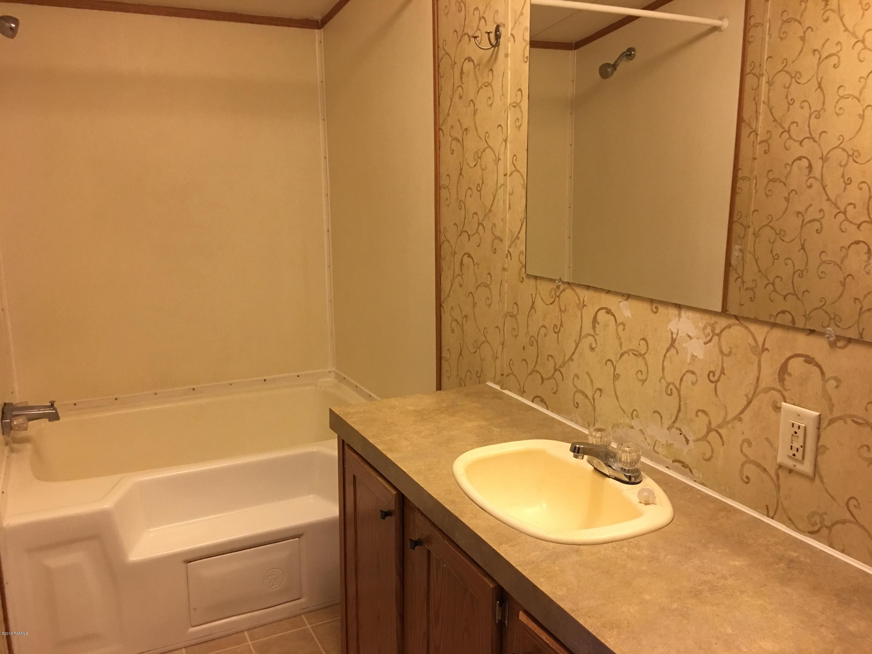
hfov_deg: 61.7
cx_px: 436
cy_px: 327
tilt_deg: -12.3
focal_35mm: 29
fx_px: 731
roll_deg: -0.6
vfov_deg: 48.2
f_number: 2.2
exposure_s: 1/15
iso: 64
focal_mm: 4.15
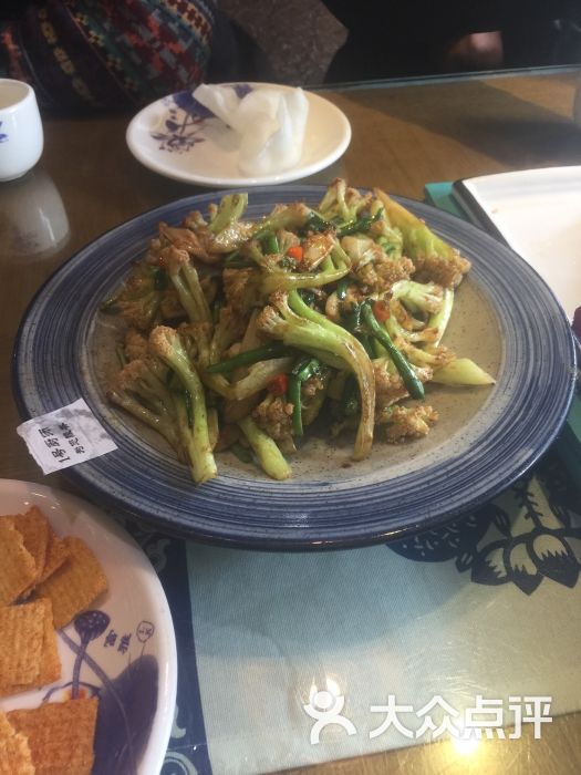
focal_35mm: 29
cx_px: 290
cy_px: 388
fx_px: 649
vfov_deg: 61.7
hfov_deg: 48.2
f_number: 2.2
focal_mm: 4.15
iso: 50
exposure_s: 1/33
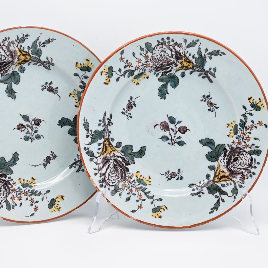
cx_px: 119
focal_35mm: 76
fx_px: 666
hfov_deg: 22.8
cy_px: 134
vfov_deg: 22.8
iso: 100
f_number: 10
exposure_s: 1/25
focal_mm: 59
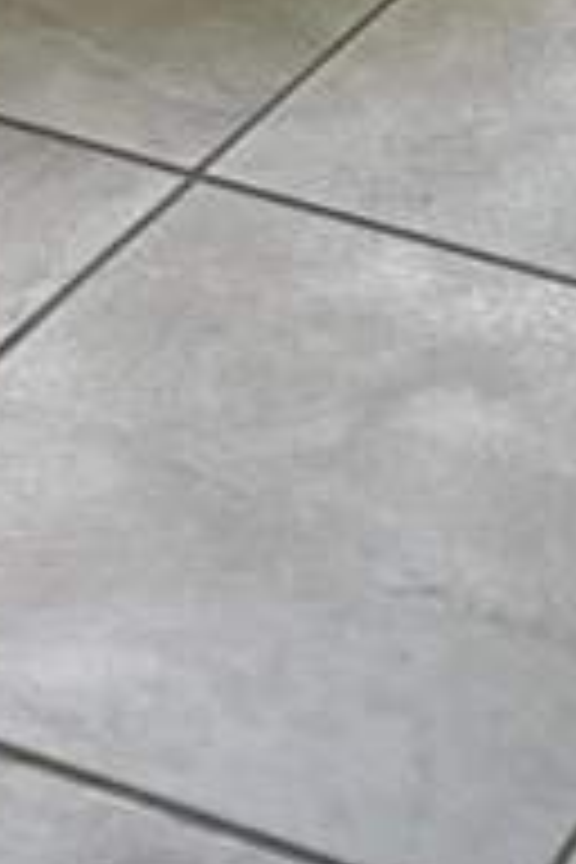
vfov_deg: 11.3
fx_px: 3600
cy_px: -1246
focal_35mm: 150
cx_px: 940
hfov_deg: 8.9
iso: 125
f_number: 1.6
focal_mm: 5.96
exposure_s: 1/100
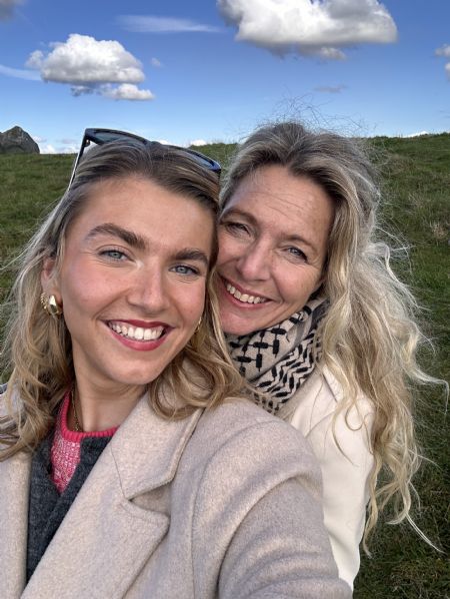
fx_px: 520
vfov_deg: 60.0
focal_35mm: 30
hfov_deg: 46.8
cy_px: 300
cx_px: 225
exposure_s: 1/466
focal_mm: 2.69
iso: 25
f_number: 1.9
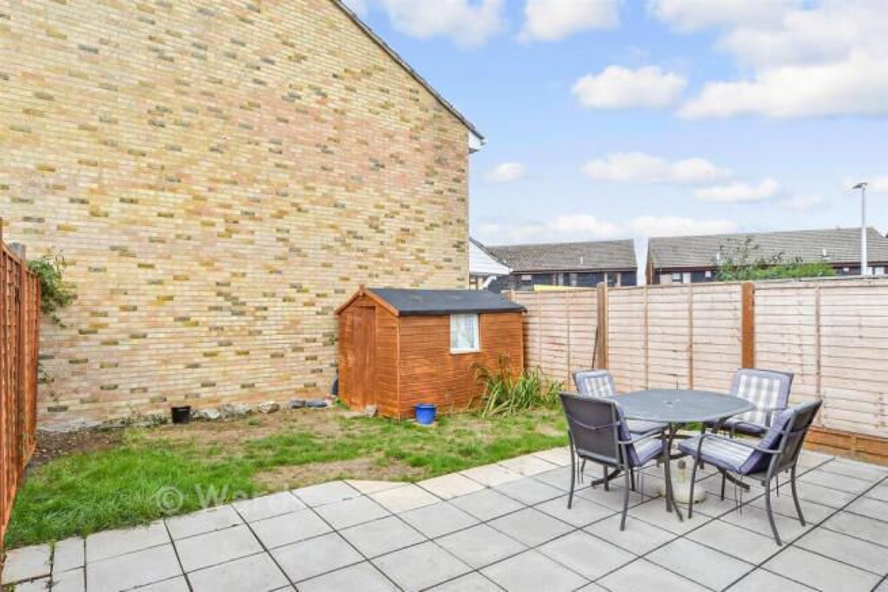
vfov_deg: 77.4
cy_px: 296
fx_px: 370
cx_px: 444
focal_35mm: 15
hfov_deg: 100.4
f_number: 8
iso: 160
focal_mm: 10
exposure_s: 1/100
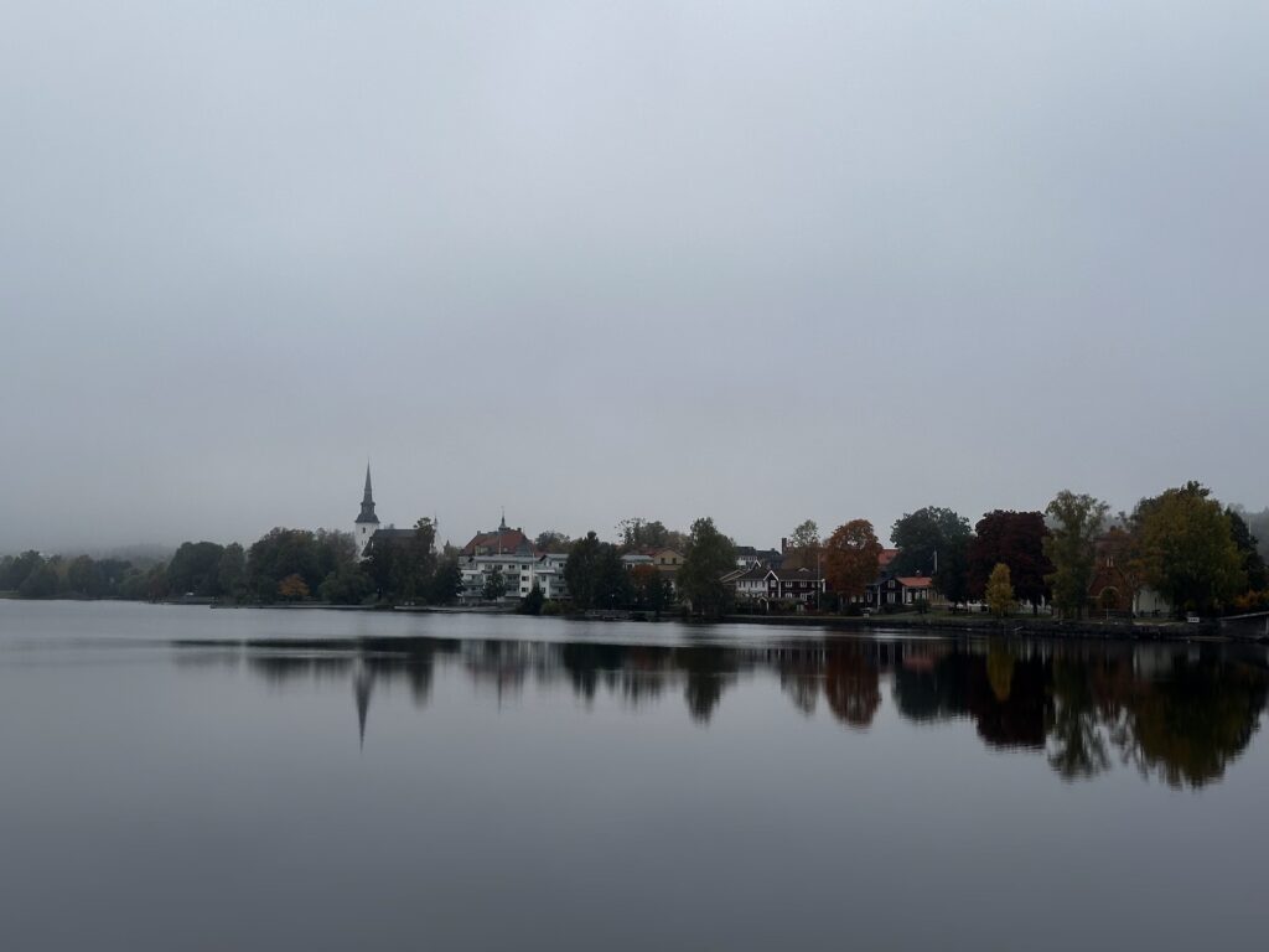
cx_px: 634
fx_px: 1760
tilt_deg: +4.0
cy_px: 476
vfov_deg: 30.3
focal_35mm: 48
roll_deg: +0.1
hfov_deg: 39.7
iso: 64
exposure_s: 1/1120
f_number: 1.78
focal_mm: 6.86
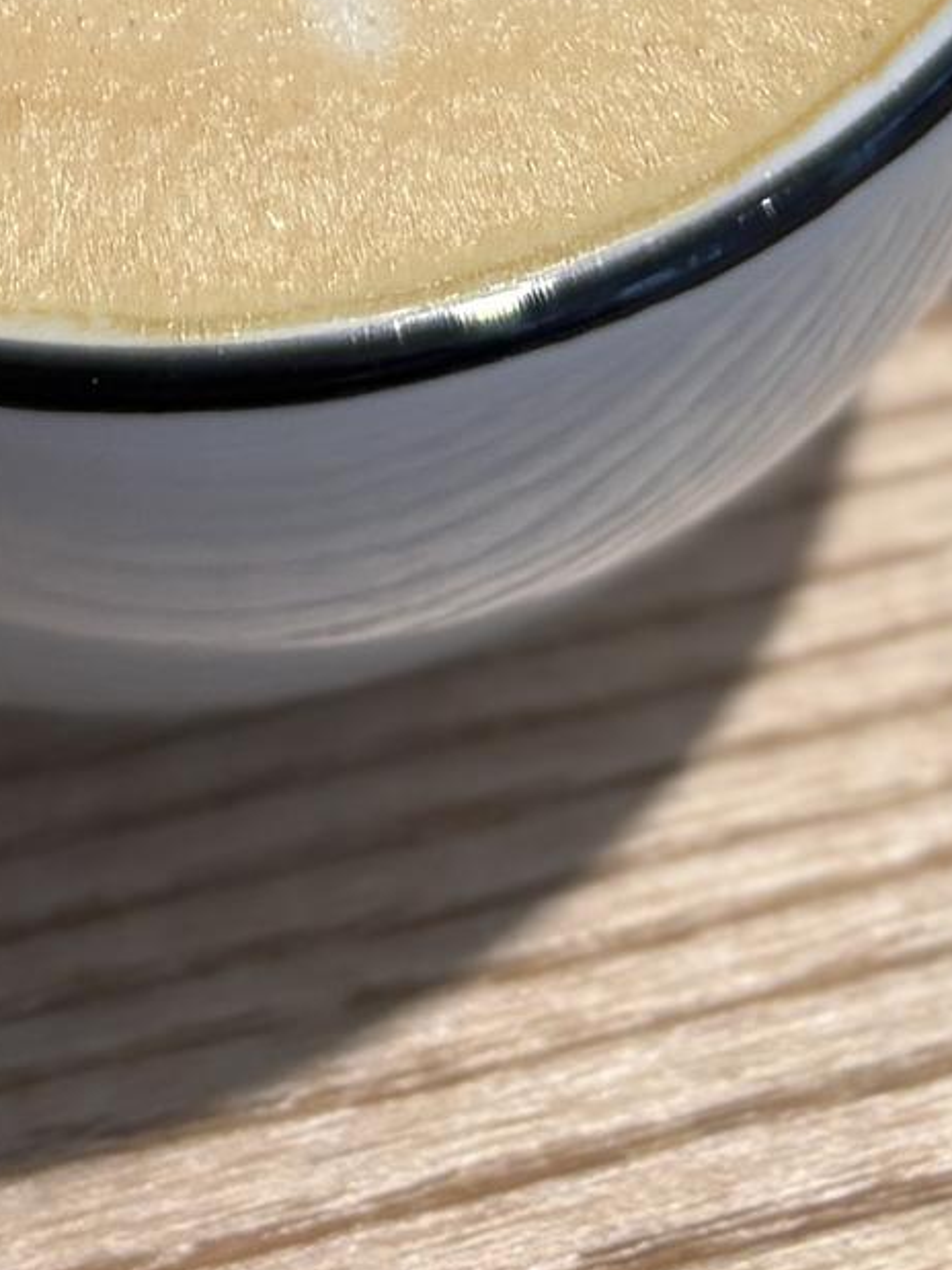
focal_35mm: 172
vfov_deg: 9.8
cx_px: -47
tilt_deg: -43.5
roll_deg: -0.8
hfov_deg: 8.6
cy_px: -1970
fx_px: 6309
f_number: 1.6
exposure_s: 1/121
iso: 40
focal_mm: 5.96
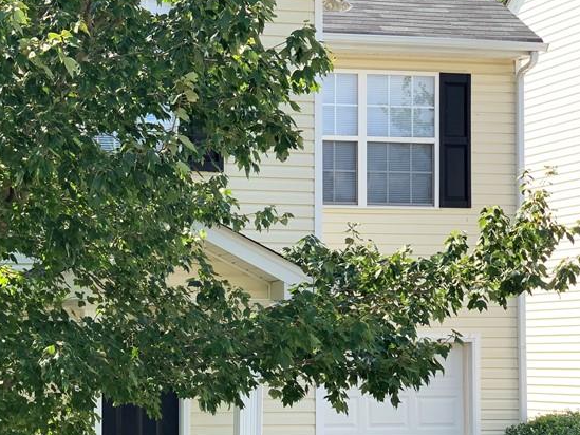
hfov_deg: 19.9
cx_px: 62
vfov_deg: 15.2
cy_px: 306
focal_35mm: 97
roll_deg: +0.0
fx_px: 1626
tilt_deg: +3.1
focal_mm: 6
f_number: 2.4
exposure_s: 1/207
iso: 16
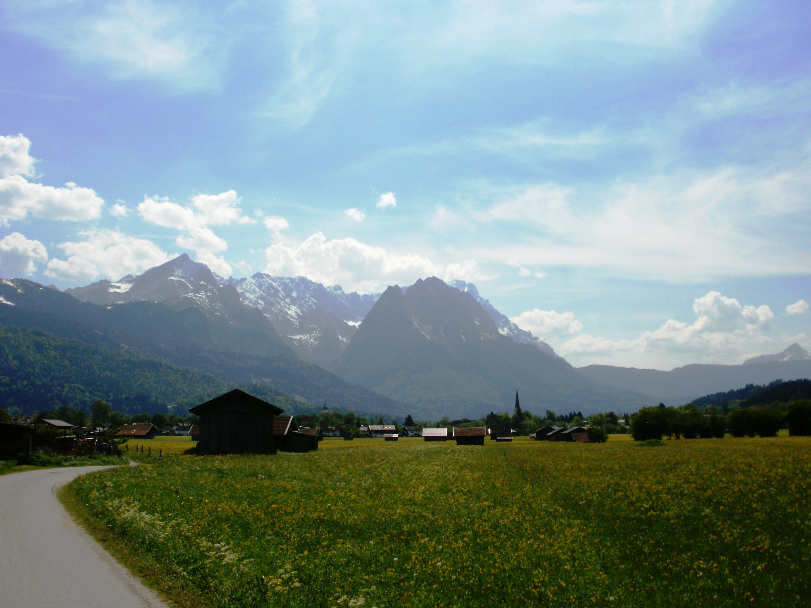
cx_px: 406
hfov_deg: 51.4
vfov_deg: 39.7
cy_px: 304
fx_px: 843
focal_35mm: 36
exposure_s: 1/1250
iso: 100
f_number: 5.6
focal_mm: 6.3
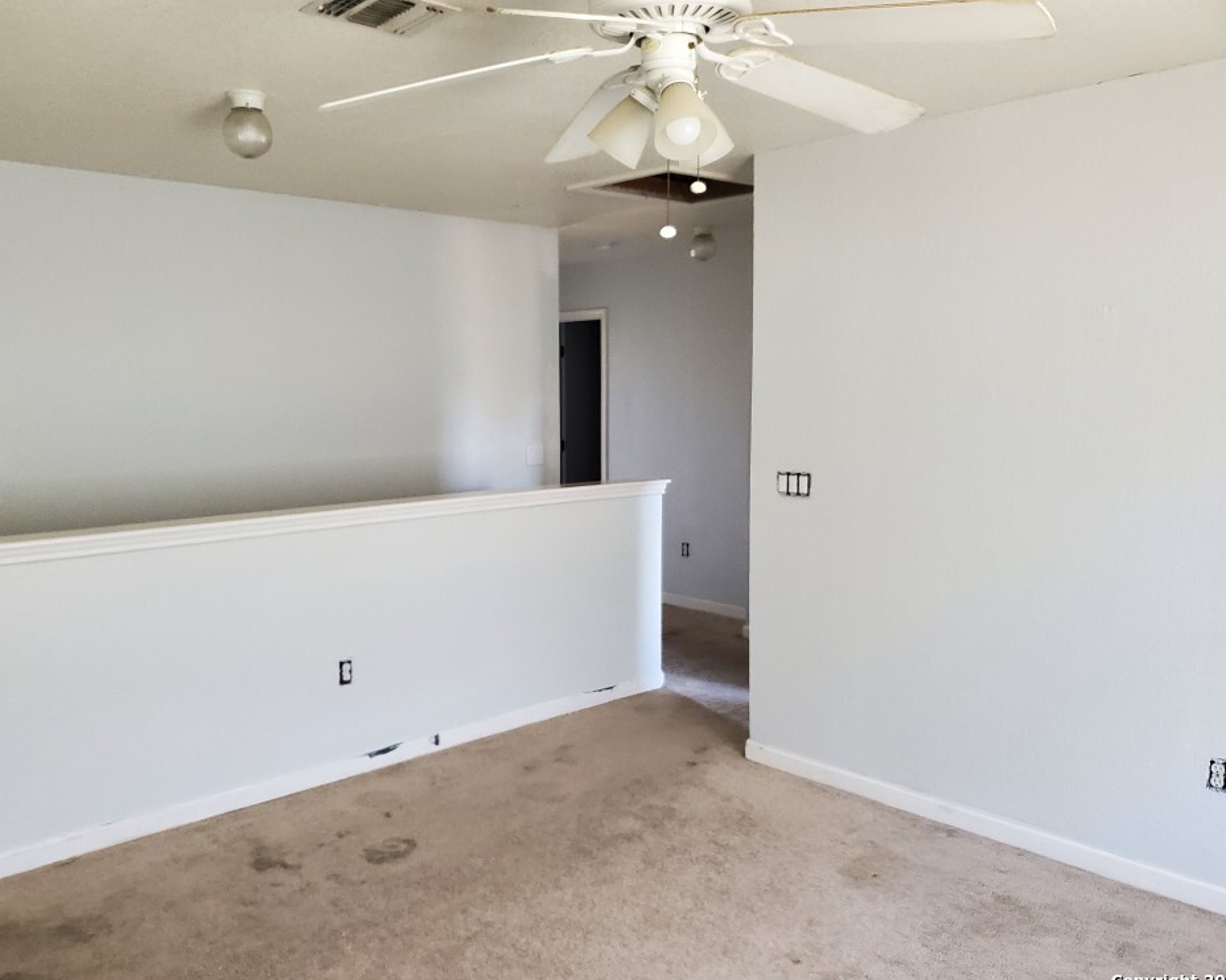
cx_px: 575
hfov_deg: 62.2
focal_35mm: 28
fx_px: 1016
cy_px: 506
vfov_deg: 51.5
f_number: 1.5
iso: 640
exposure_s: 1/100
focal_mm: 4.3
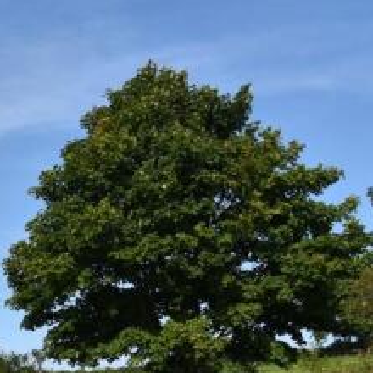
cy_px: 313
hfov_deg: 20.2
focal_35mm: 76
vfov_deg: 22.4
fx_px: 927
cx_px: -153
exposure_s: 1/320
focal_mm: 20
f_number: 8
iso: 100
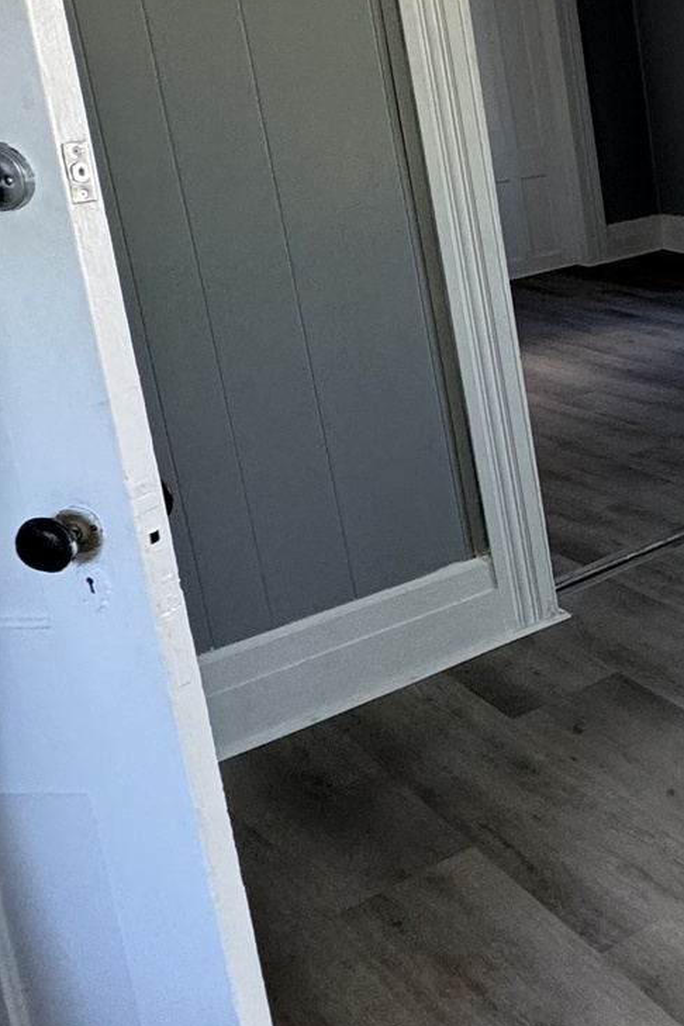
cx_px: 1215
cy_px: 234
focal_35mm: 46
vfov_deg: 41.3
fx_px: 1311
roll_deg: +3.0
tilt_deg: -11.5
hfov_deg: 20.8
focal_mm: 2.22
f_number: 2.2
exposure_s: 1/99
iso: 160
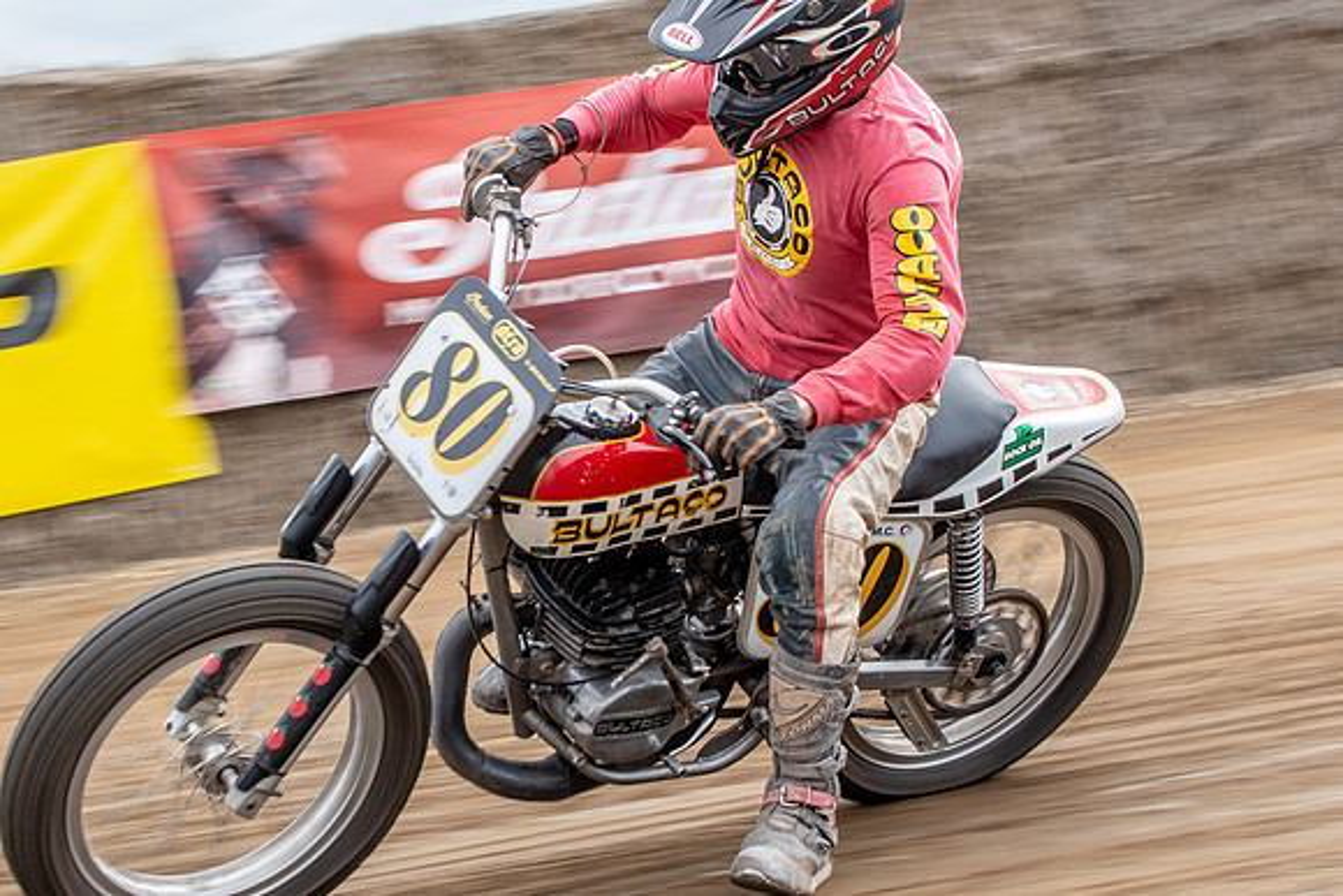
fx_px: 6001
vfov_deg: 8.5
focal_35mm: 161
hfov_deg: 12.7
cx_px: 433
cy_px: 386
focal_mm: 52
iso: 200
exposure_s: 1/160
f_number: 9
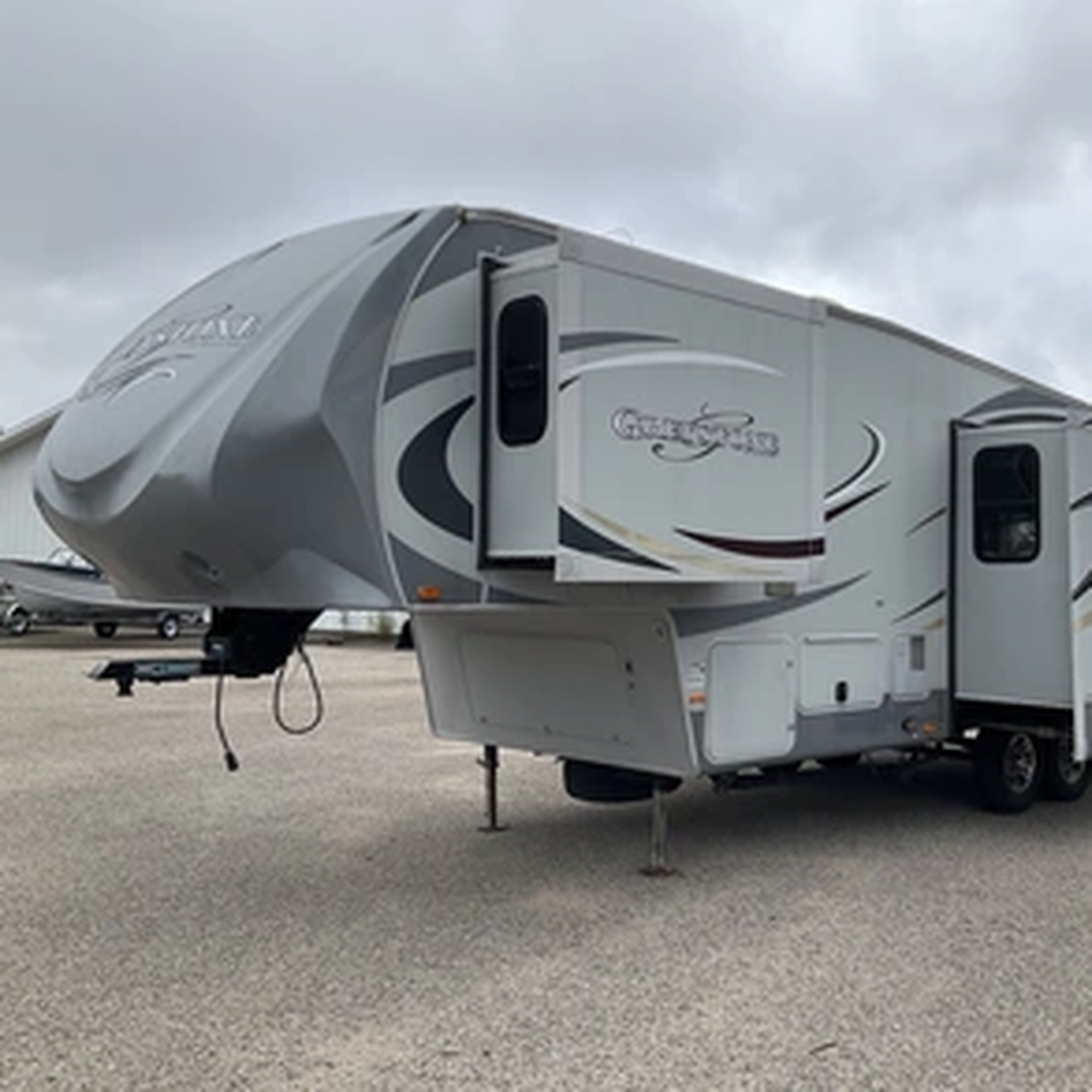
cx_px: 663
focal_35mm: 35
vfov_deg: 47.2
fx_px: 1249
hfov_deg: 46.9
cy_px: 552
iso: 25
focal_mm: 3
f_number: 1.8
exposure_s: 1/1250
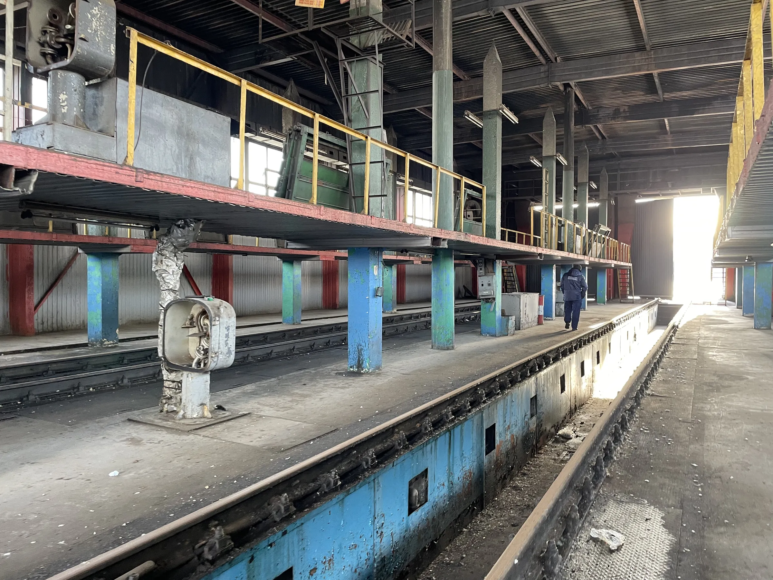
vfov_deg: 53.1
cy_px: 290
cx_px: 386
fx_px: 581
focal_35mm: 26
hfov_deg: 67.3
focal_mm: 4.2
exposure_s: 1/60
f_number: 1.6
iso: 160
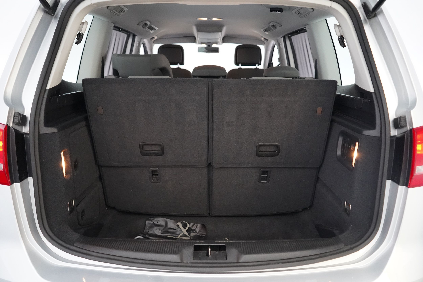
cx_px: 212
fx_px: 329
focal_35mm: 28
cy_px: 141
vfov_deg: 46.4
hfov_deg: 65.5
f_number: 3.5
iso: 12800
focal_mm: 28
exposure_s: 1/160
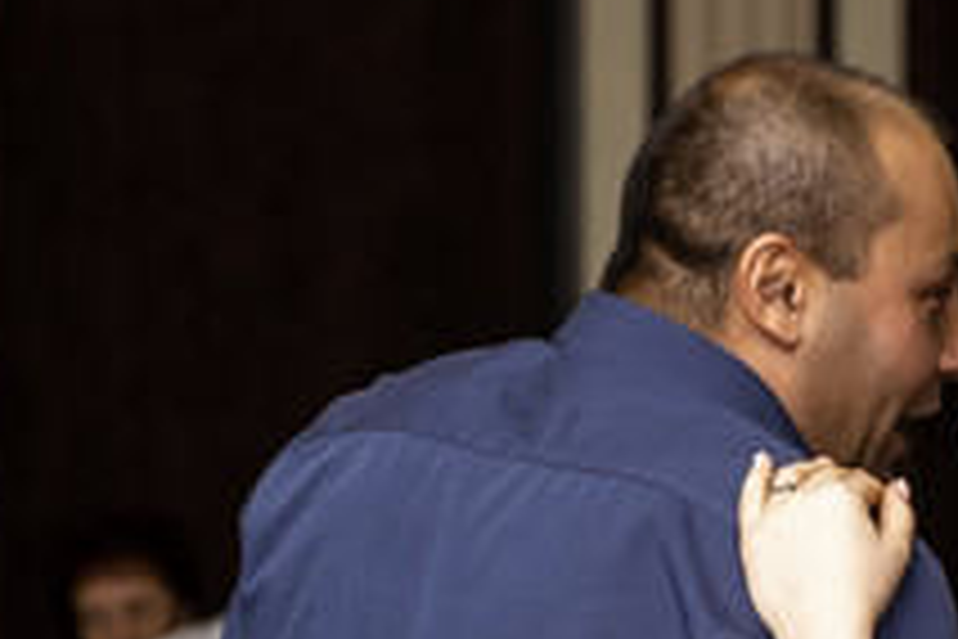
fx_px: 6626
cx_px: 688
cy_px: 529
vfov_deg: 5.5
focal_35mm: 249
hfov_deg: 8.3
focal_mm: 55
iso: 1000
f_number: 2.8
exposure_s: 1/160
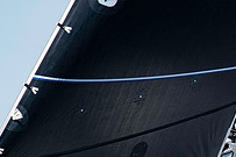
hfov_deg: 1.5
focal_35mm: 1340
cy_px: 173
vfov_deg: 1.0
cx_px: 258
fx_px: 8777
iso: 320
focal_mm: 300
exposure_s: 1/1600
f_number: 5
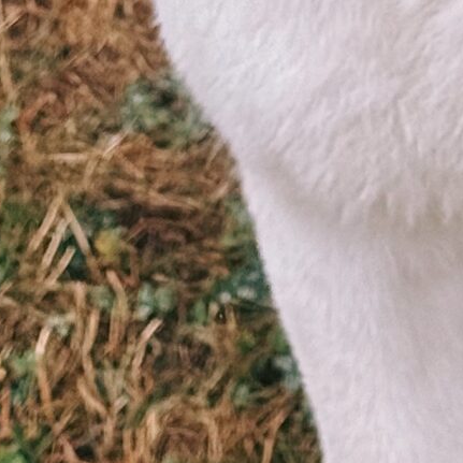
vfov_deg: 6.5
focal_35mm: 252
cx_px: 654
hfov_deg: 6.9
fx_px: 3813
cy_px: -792
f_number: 1.78
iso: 64
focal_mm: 6.76
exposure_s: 1/672
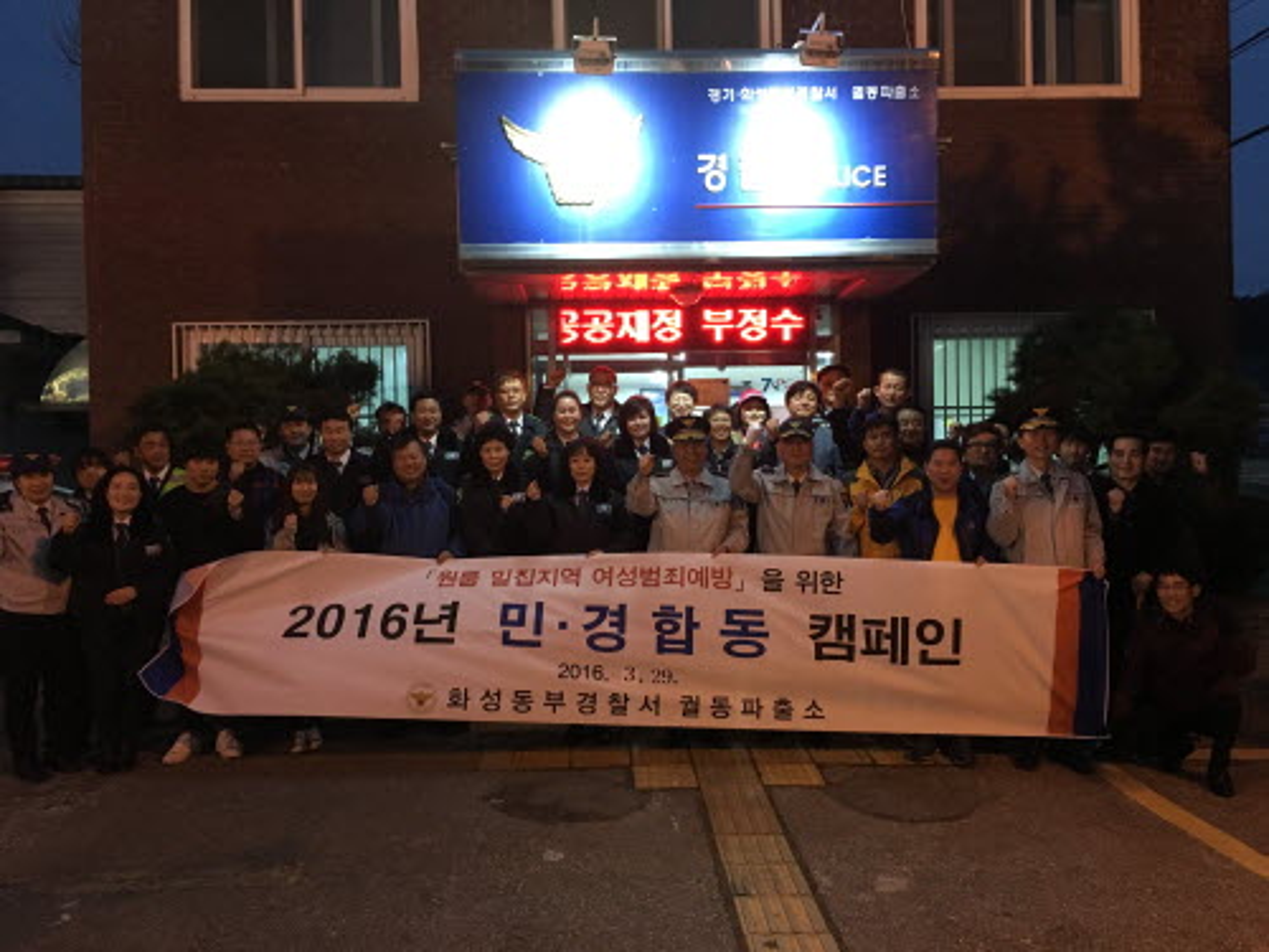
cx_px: 634
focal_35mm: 29
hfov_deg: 61.7
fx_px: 1063
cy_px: 476
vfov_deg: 48.2
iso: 200
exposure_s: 1/15
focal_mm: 4.15
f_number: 2.2
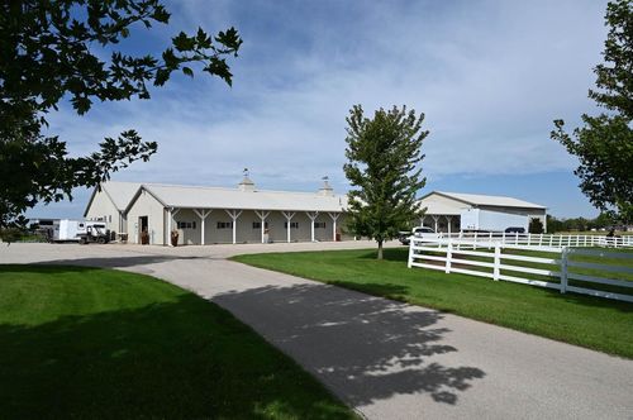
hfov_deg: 73.8
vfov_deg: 53.0
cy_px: 210
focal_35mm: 24
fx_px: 421
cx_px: 316
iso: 100
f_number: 8
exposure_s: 1/500
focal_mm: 24
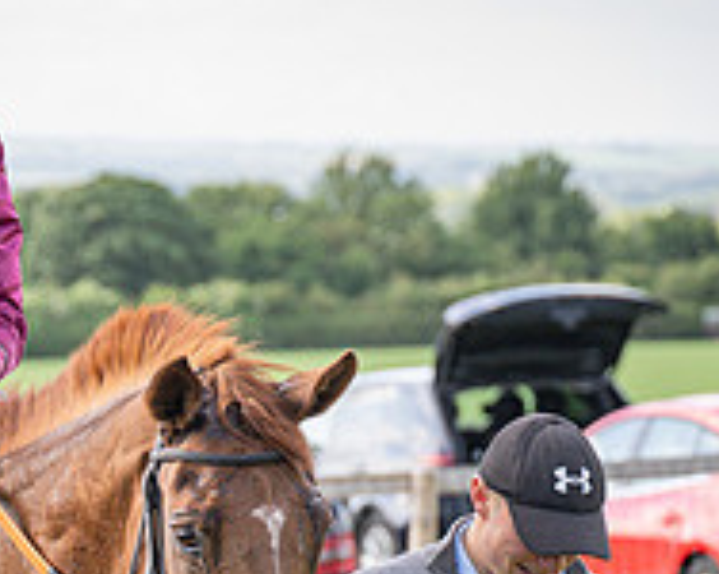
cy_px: 741
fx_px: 6569
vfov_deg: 5.0
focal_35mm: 309
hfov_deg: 6.2
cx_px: -54
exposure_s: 1/1600
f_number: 2.8
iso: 640
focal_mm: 70
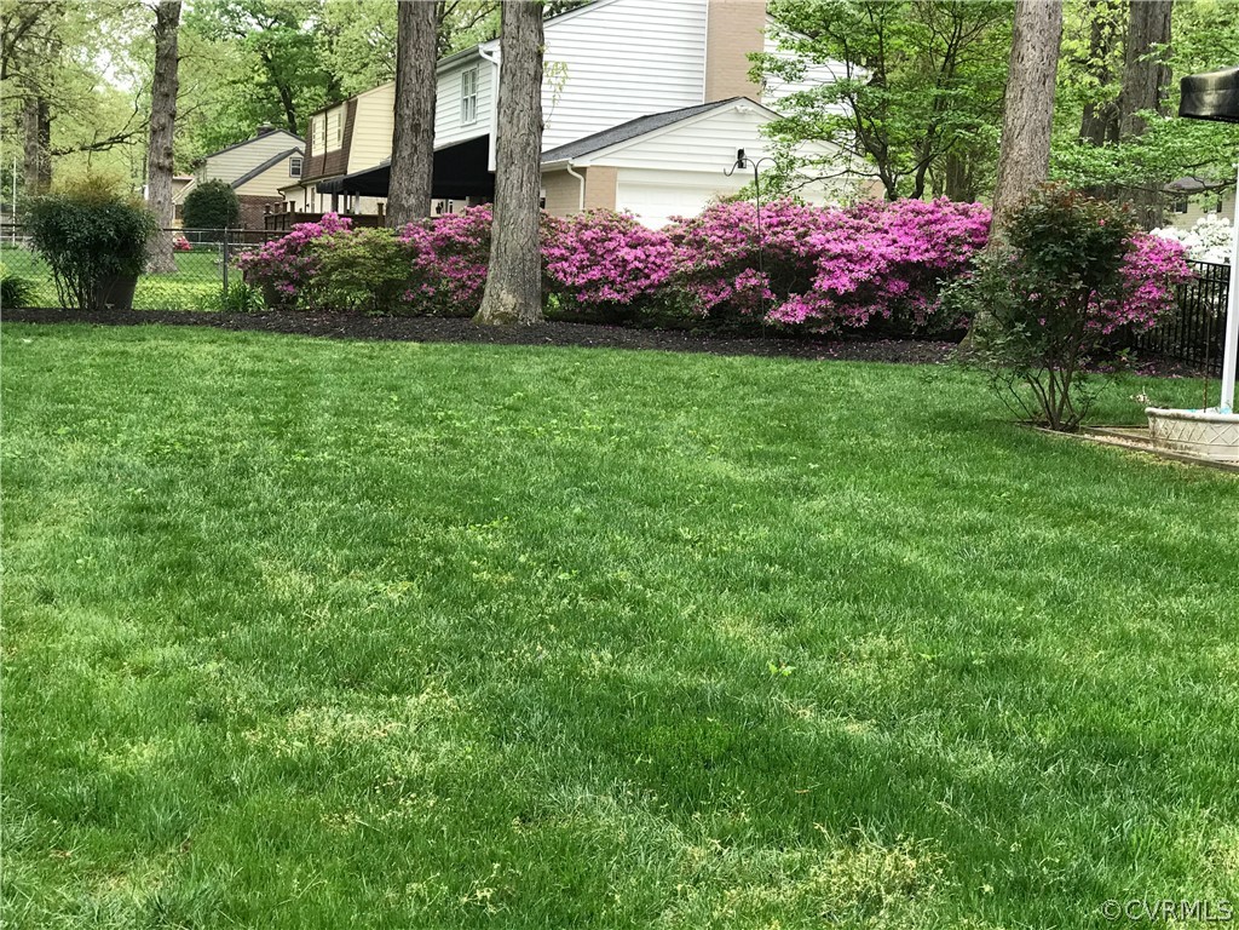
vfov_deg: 25.7
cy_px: 465
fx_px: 2040
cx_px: 620
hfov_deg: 33.8
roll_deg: -1.7
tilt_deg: -5.6
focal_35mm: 57
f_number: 2.8
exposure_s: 1/60
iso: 32
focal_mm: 6.6
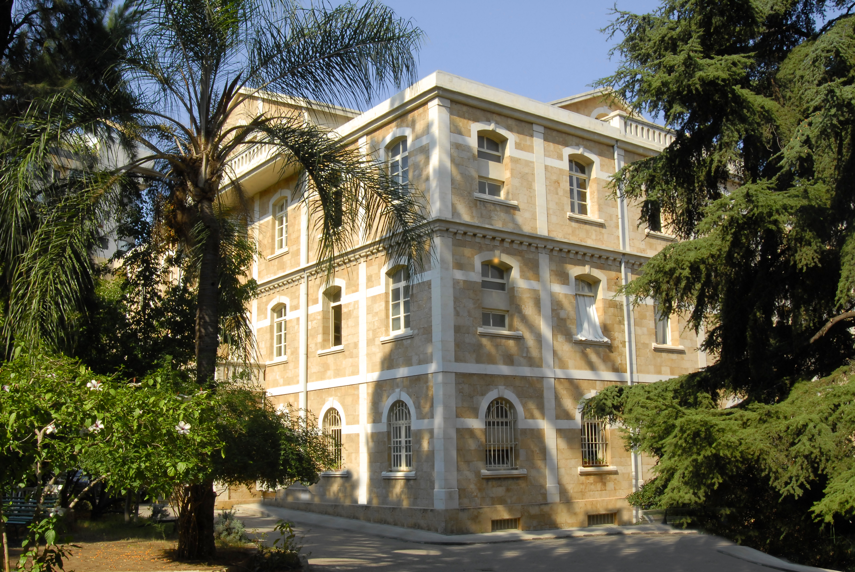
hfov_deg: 53.1
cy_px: 286
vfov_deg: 37.0
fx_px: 856
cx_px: 428
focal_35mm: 36
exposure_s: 1/100
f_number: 18
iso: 400
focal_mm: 24
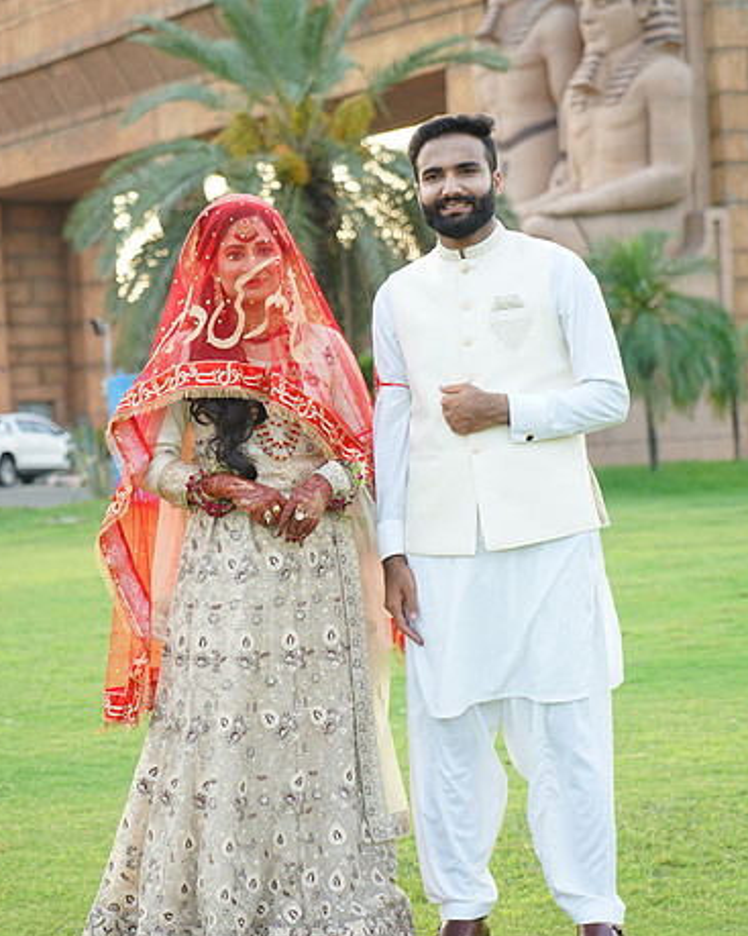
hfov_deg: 18.5
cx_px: 380
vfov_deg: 23.0
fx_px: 2298
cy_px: 508
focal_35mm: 83
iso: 320
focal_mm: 70
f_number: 4
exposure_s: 1/200
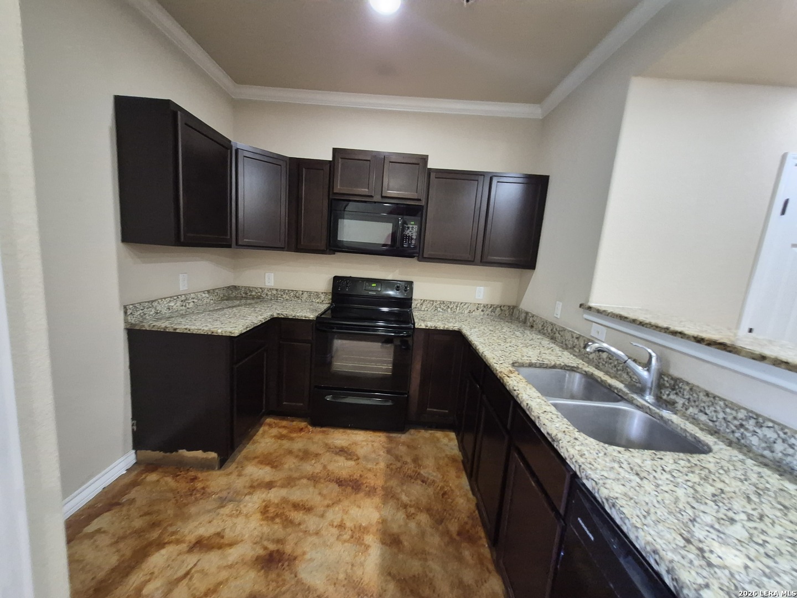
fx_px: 299
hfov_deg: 106.2
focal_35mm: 13
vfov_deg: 89.9
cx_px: 398
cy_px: 299
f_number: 2.2
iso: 800
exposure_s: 1/60
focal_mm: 1.74
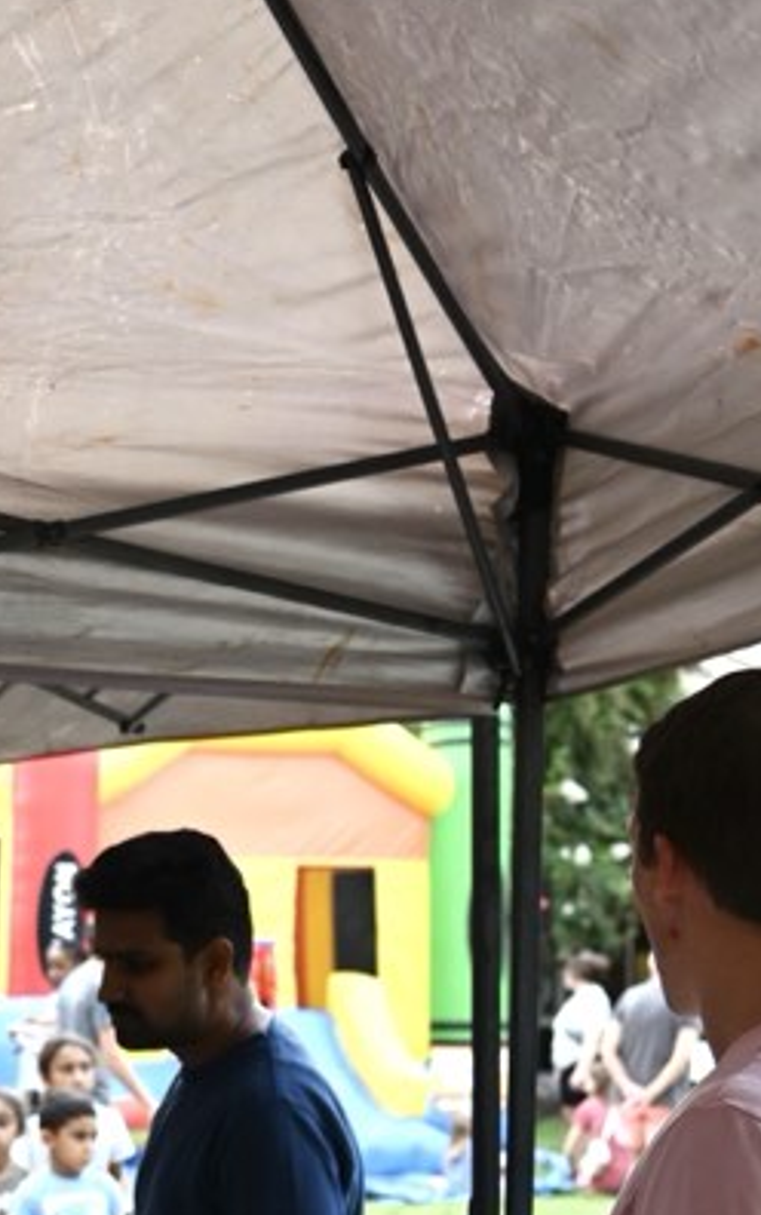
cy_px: 1350
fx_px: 3280
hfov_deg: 12.7
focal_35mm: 99
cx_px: -270
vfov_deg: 20.0
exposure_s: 1/250
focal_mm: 35
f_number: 4
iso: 220
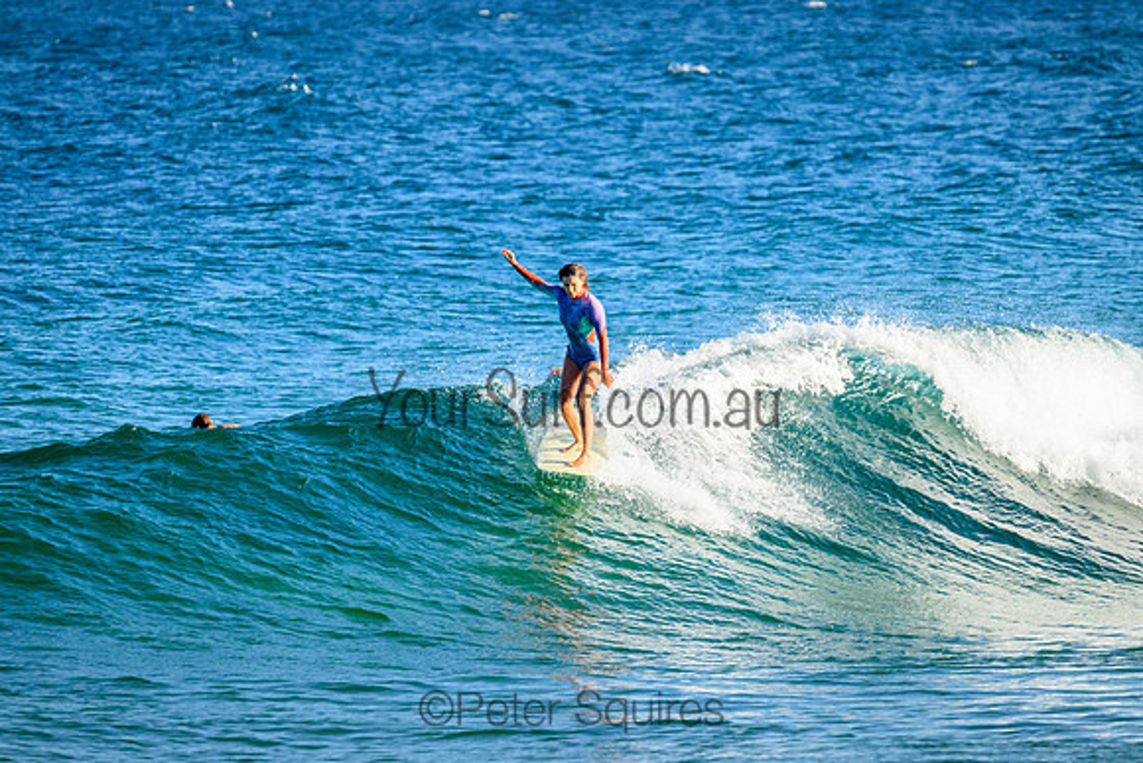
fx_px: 18736
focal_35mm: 590
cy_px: 382
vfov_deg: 2.3
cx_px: 572
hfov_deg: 3.5
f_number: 11
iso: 1800
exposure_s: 1/2000
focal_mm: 590
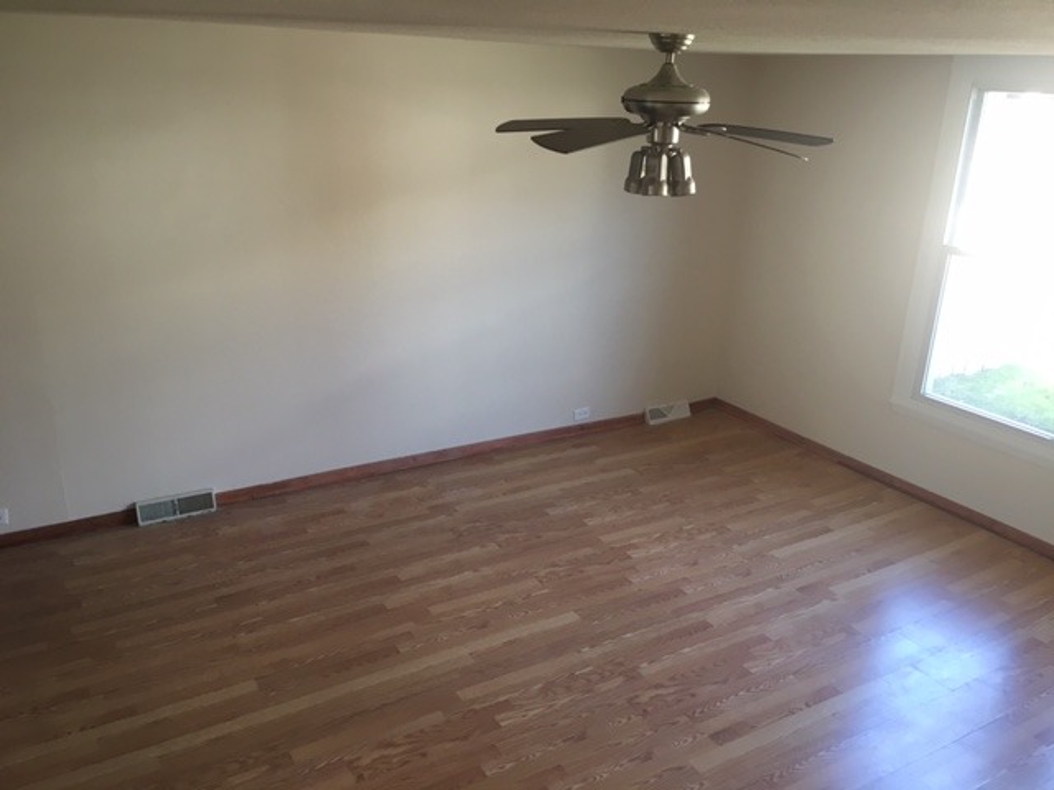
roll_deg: -3.1
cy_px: 395
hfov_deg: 61.7
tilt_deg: -19.4
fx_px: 883
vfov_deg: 48.2
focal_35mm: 29
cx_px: 527
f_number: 2.2
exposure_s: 1/30
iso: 50
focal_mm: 4.15
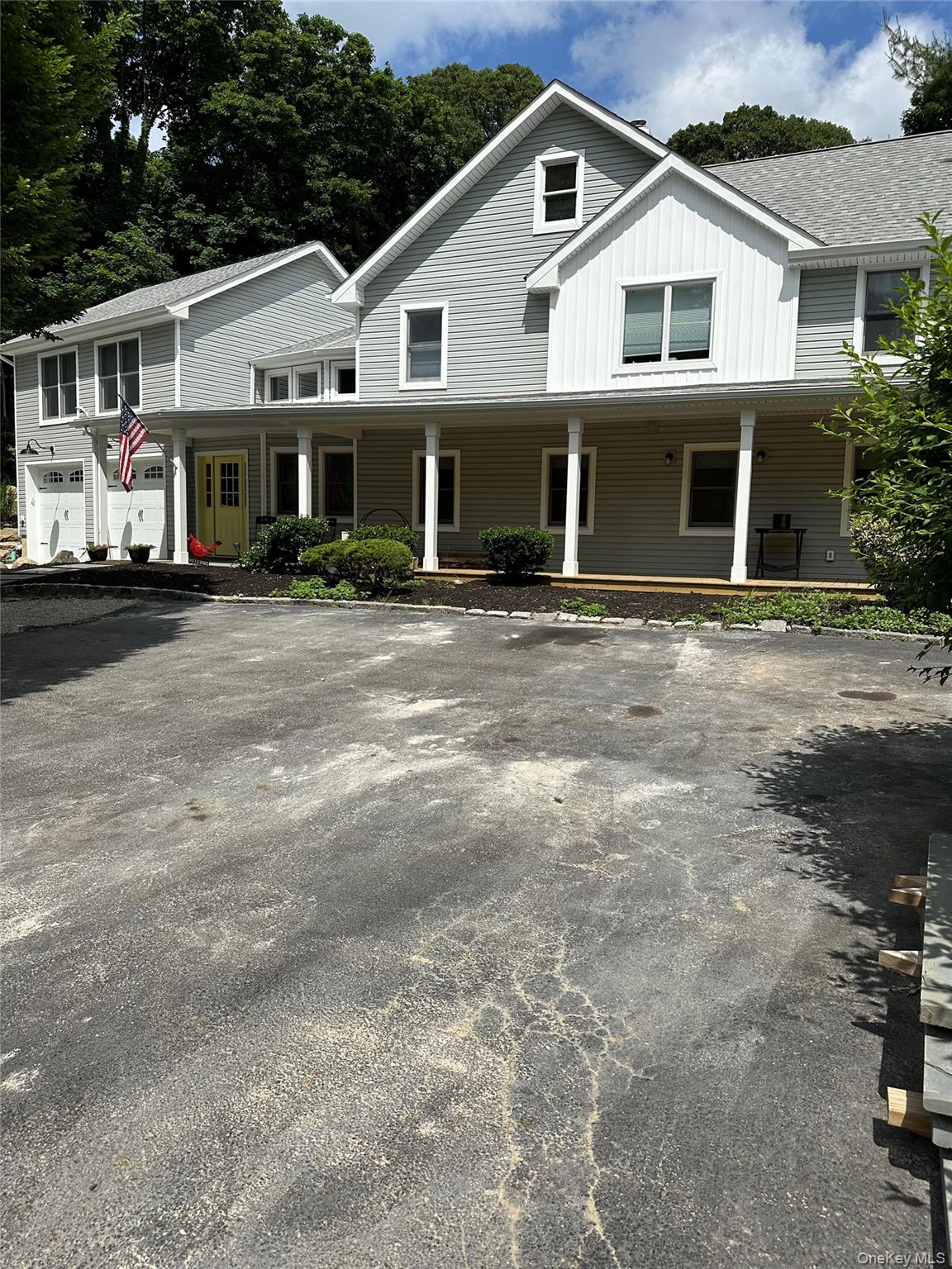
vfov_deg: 71.6
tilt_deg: -4.4
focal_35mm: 24
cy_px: 634
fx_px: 880
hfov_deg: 56.8
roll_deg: -1.7
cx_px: 476
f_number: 1.78
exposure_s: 1/6623
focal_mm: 6.86
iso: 80
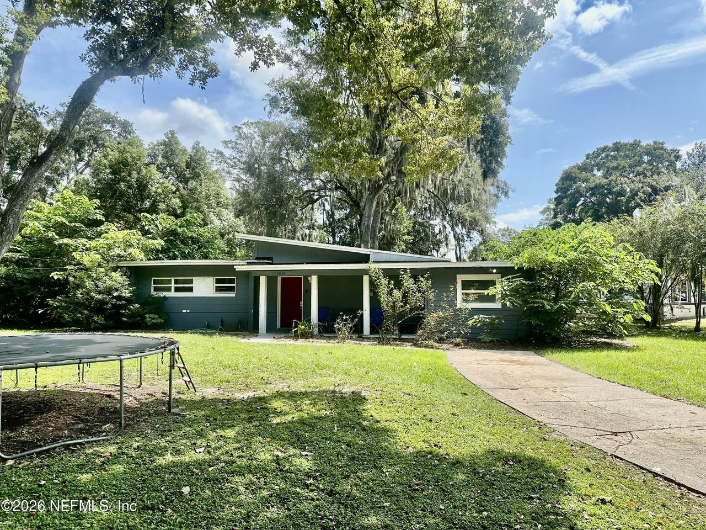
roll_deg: -0.4
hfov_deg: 71.6
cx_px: 353
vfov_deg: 56.8
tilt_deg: +3.4
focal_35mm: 24
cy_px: 265
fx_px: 489
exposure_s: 1/2028
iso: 80
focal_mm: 6.86
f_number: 1.78
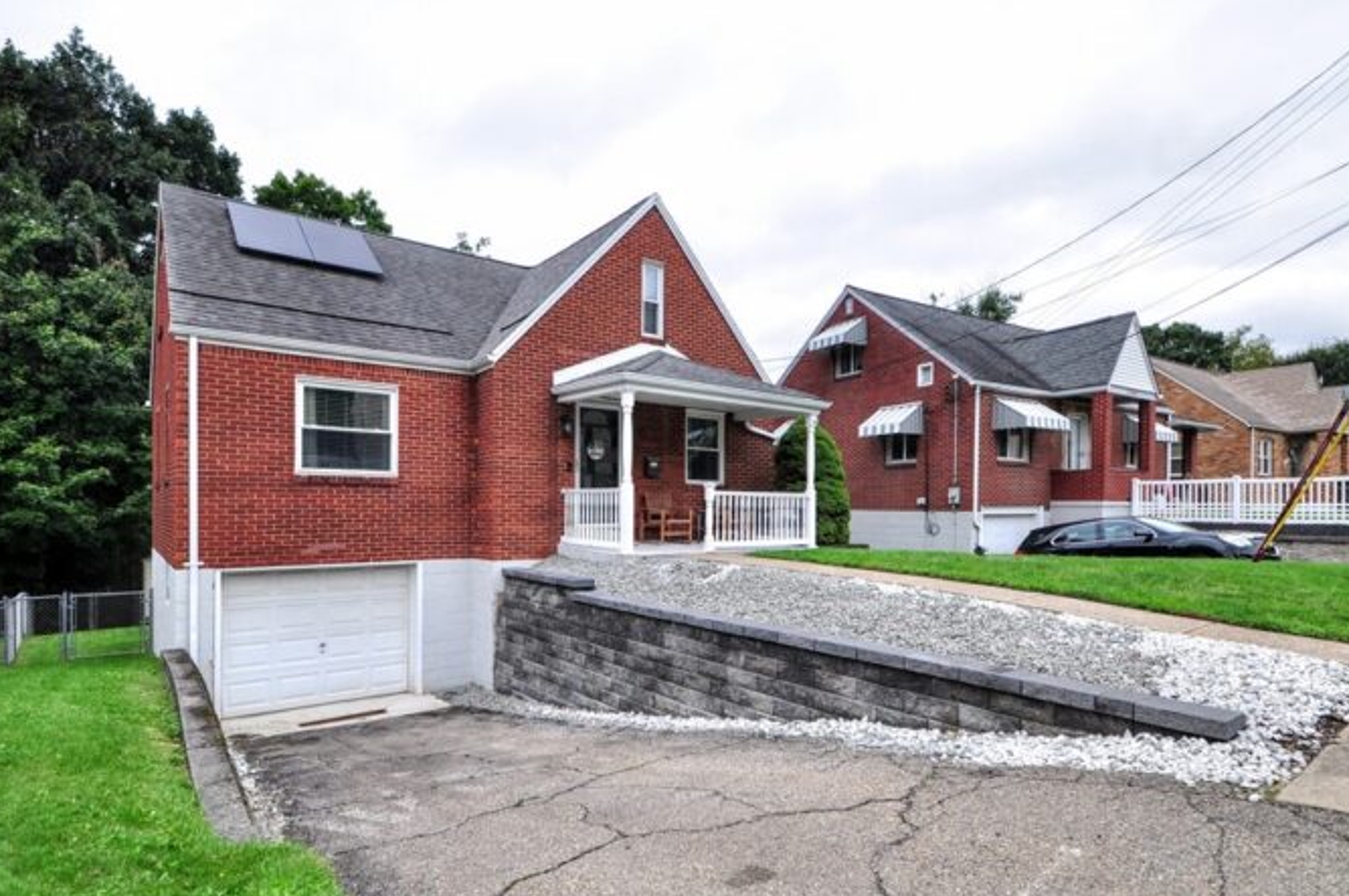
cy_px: 499
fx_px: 674
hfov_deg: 90.1
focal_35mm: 18
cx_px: 657
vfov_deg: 67.0
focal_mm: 10
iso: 250
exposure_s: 1/100
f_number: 7.1
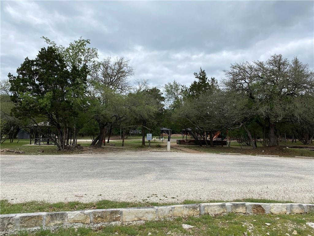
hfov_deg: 67.3
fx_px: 236
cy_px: 118
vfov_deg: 53.1
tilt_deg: +2.7
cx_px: 157
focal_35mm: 26
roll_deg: -1.5
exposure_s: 1/3984
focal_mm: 4.25
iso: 32
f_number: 1.8
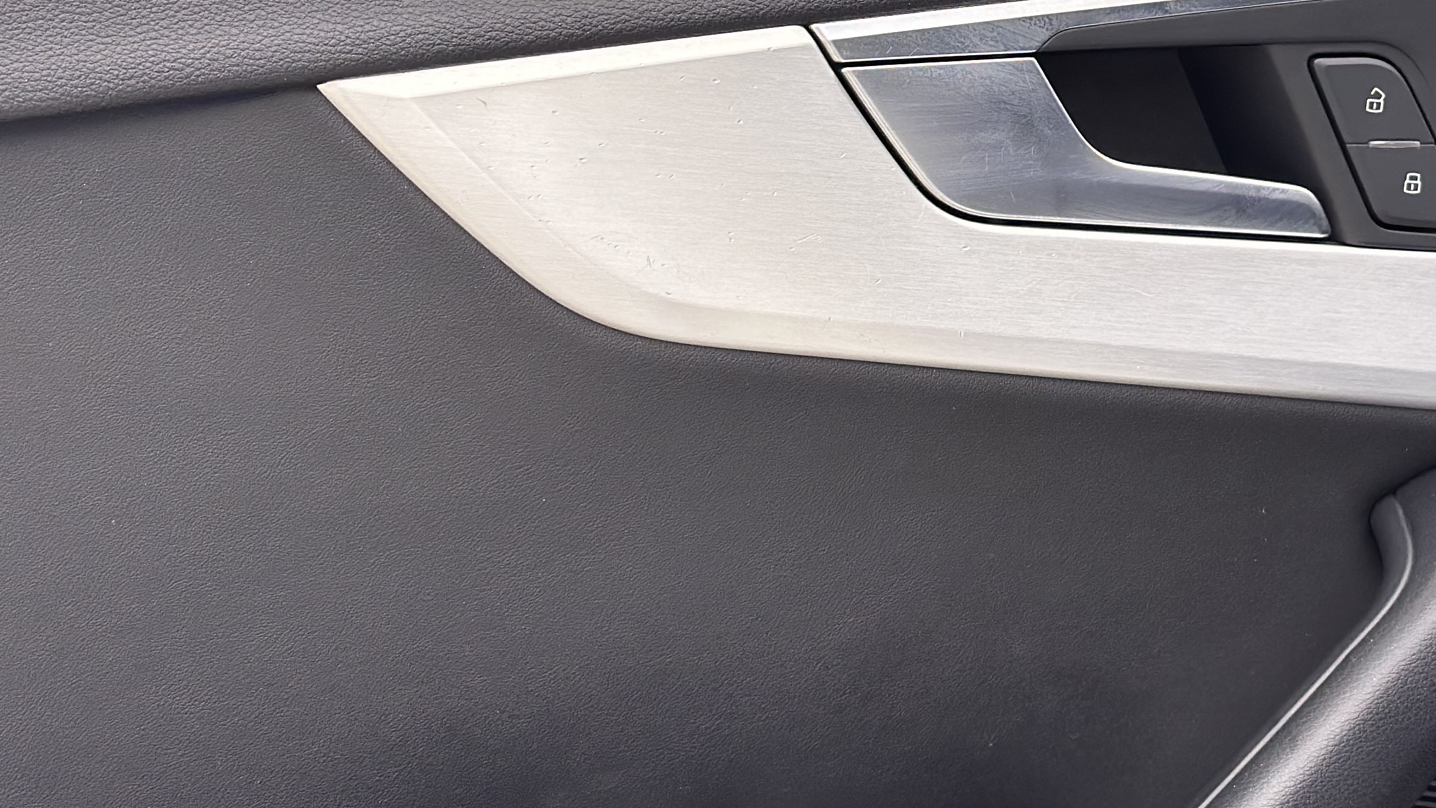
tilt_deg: -6.1
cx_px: 892
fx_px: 3389
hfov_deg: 23.9
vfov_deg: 13.5
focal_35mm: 89
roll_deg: -0.1
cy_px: 169
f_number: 1.78
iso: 80
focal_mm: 6.86
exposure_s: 1/130
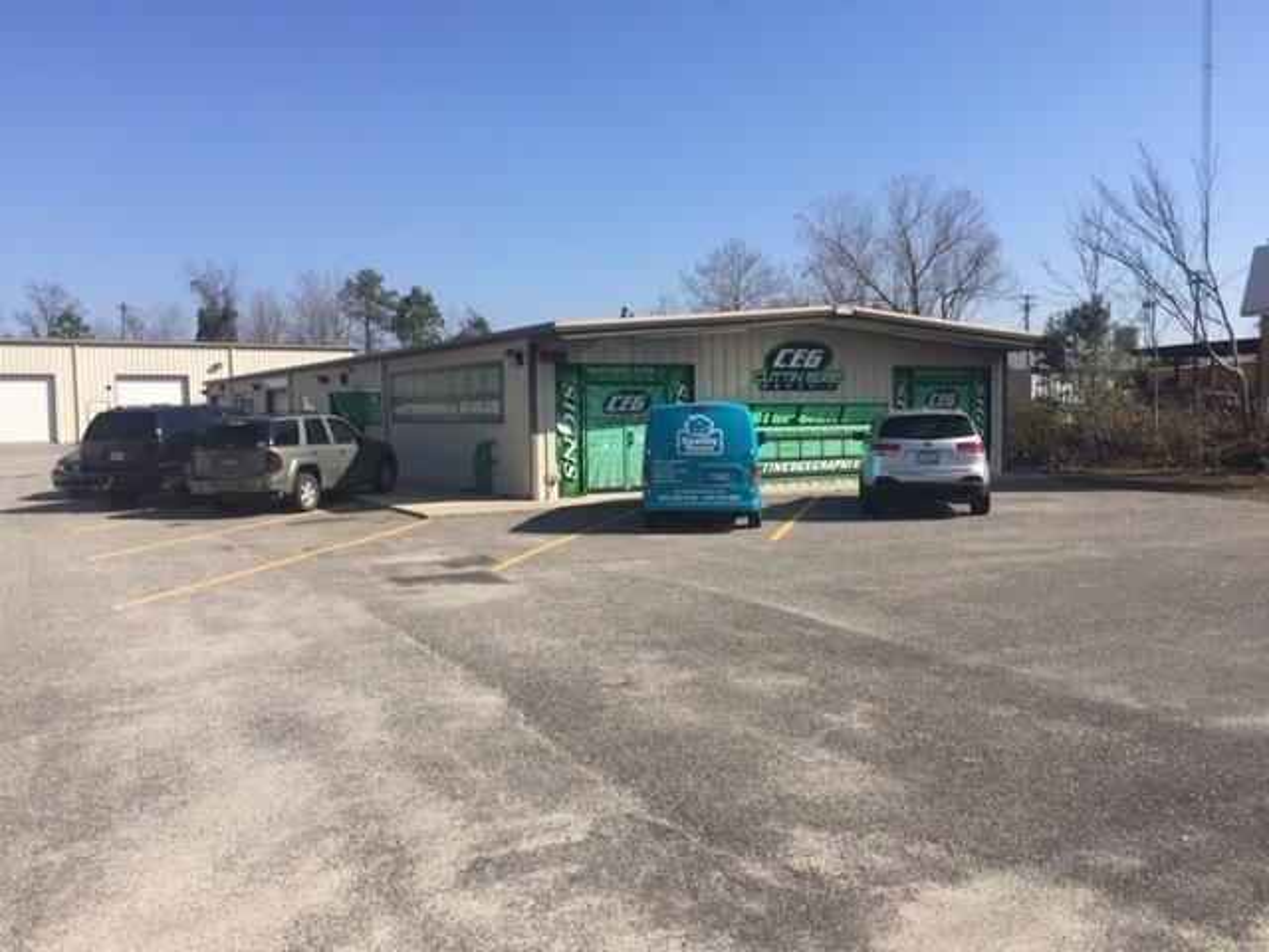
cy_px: 476
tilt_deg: -3.6
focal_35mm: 29
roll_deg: -0.2
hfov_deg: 61.7
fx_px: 1063
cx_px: 634
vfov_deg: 48.2
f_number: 2.2
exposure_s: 1/2083
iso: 32
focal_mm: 4.15
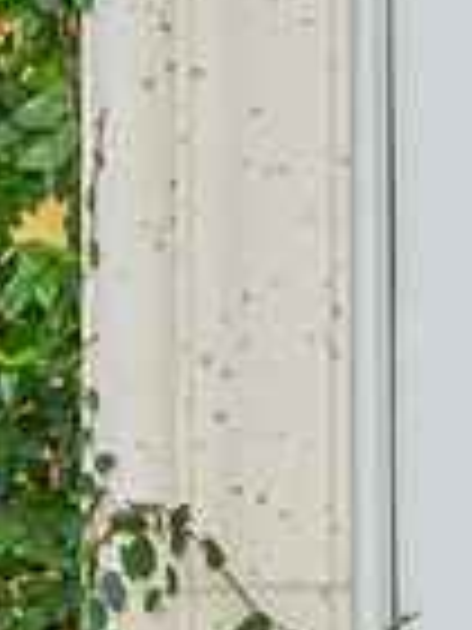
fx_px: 6000
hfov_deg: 4.3
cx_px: -1026
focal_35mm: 330
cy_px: 688
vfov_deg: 6.0
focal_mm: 70
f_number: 4.5
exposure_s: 1/200
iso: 200
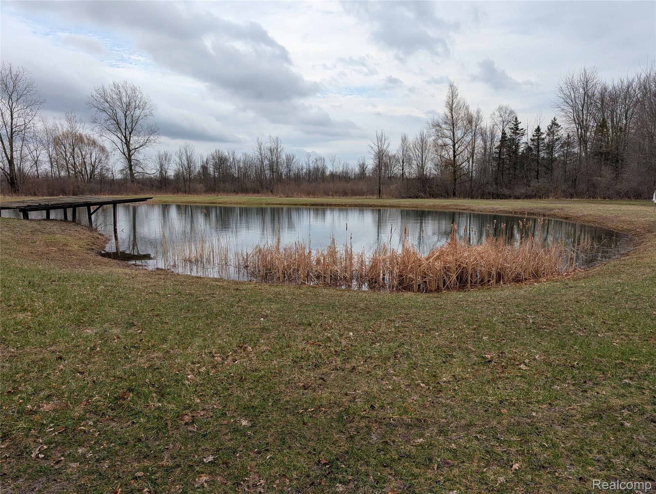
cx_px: 328
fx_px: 455
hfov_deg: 71.5
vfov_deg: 56.9
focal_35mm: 24
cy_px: 247
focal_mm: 6.9
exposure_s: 1/1052
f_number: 1.68
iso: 21
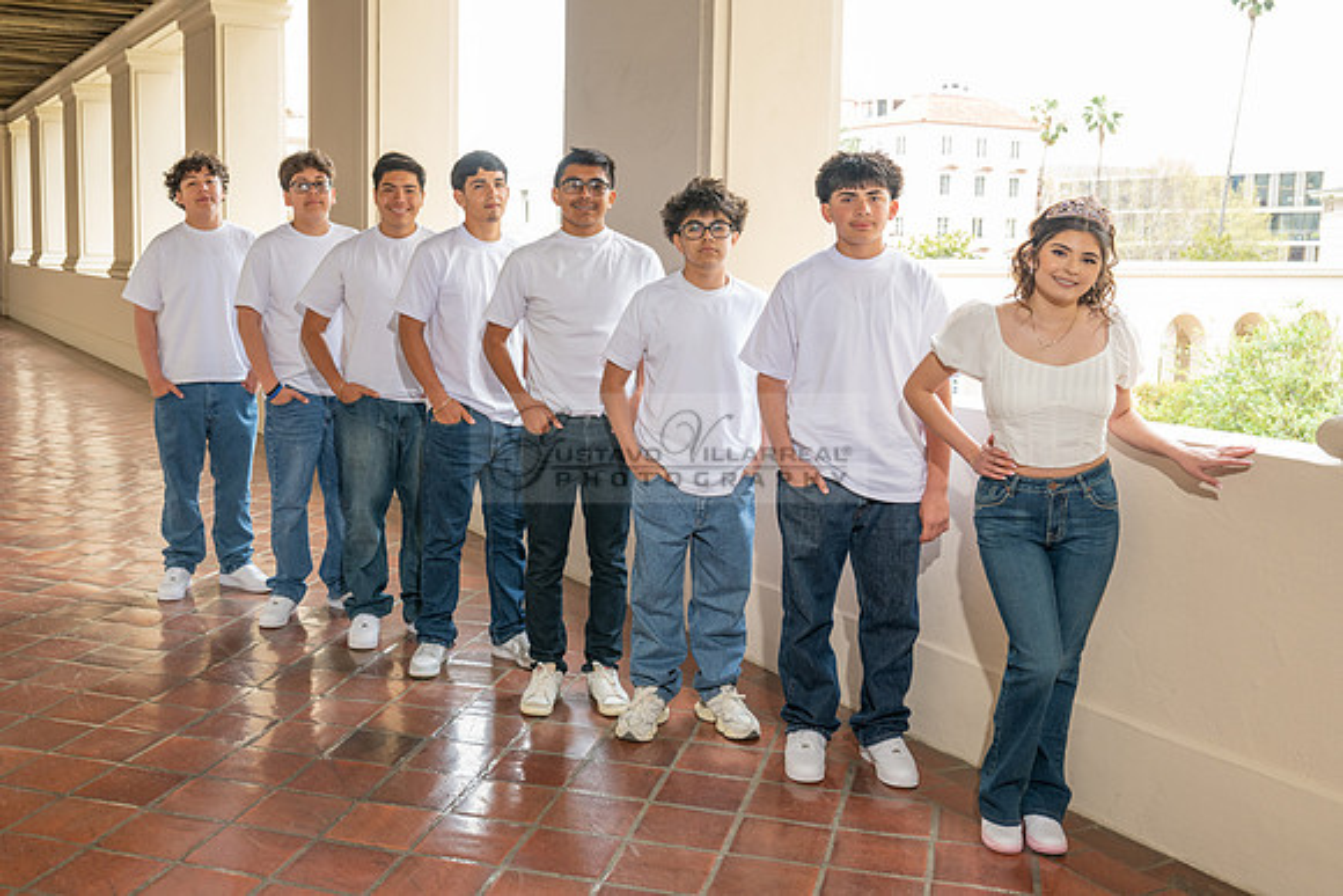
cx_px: 579
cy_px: 386
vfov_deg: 35.9
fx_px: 1379
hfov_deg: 51.8
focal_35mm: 37
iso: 500
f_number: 4.5
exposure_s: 1/200
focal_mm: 32.5
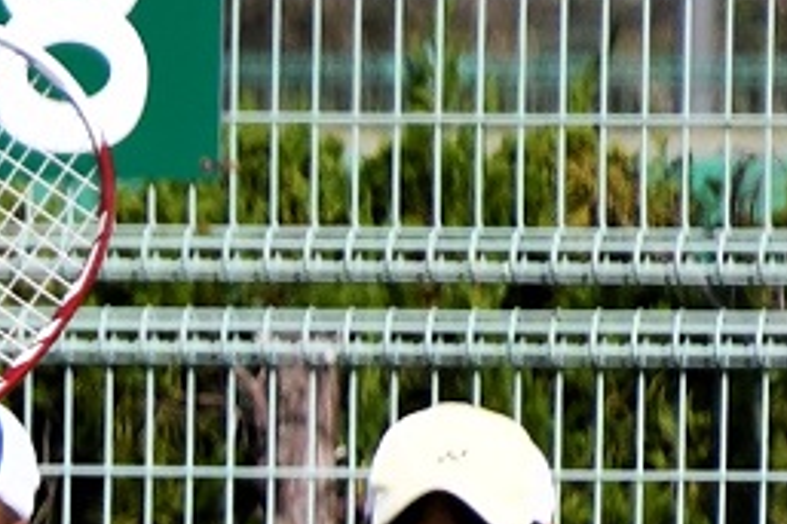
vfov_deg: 0.8
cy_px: 1439
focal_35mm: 1753
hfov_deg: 1.2
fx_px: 38297
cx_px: -1081
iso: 640
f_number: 8
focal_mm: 200
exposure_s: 1/4000
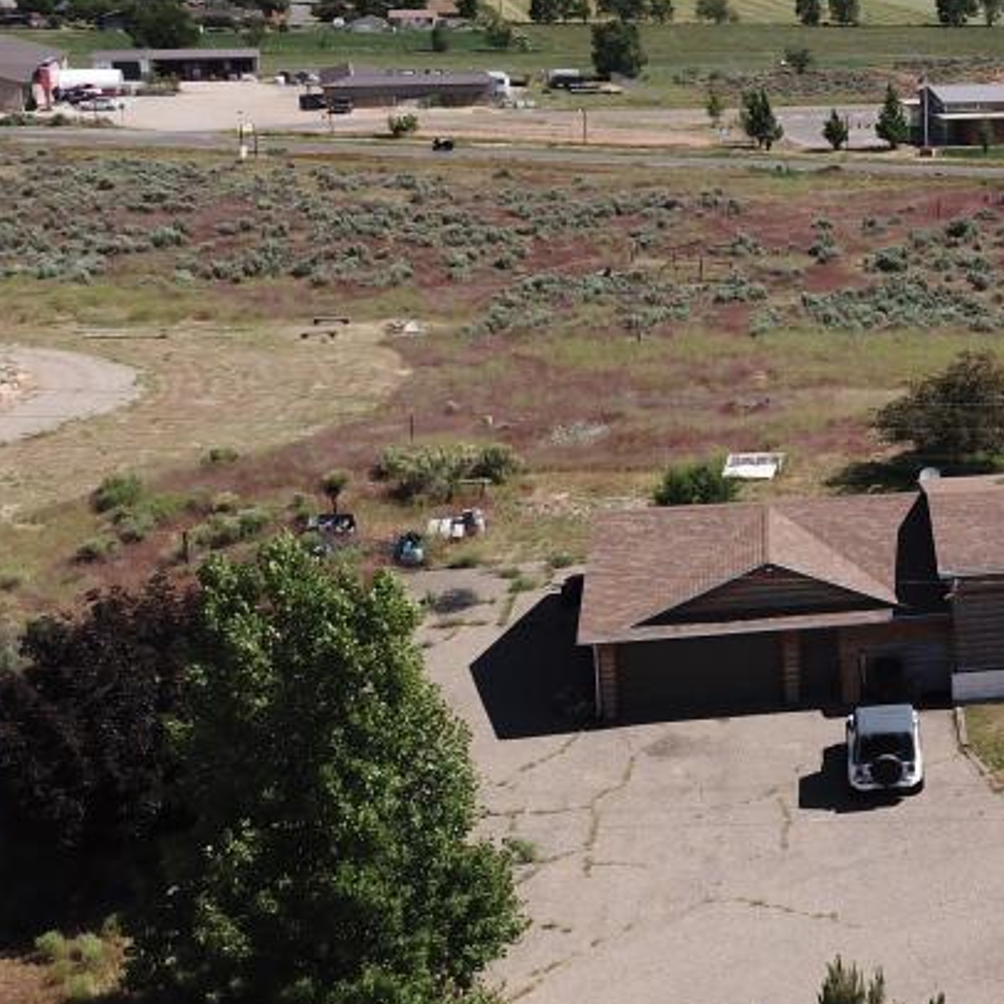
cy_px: 326
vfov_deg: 29.3
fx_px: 1903
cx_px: 1244
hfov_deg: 26.0
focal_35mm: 58
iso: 100
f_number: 2.2
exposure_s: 1/694
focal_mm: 4.73
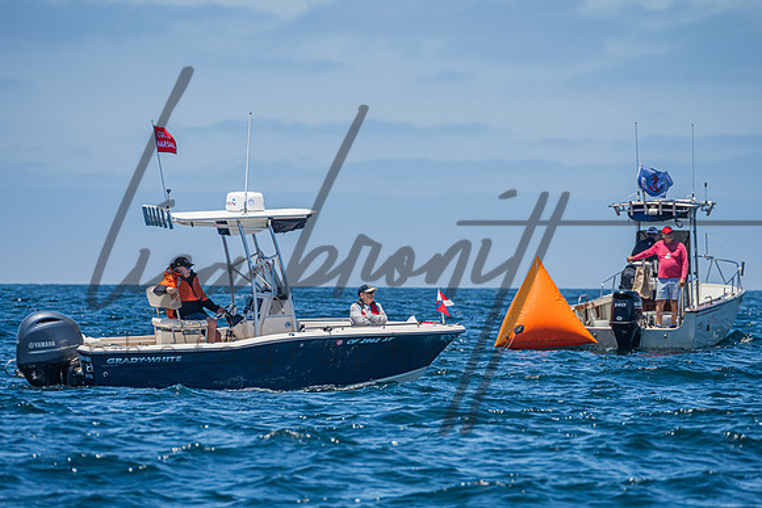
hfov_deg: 5.5
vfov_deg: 3.7
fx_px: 7903
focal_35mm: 373
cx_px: 381
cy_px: 292
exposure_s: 1/1600
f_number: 8
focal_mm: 300
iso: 400
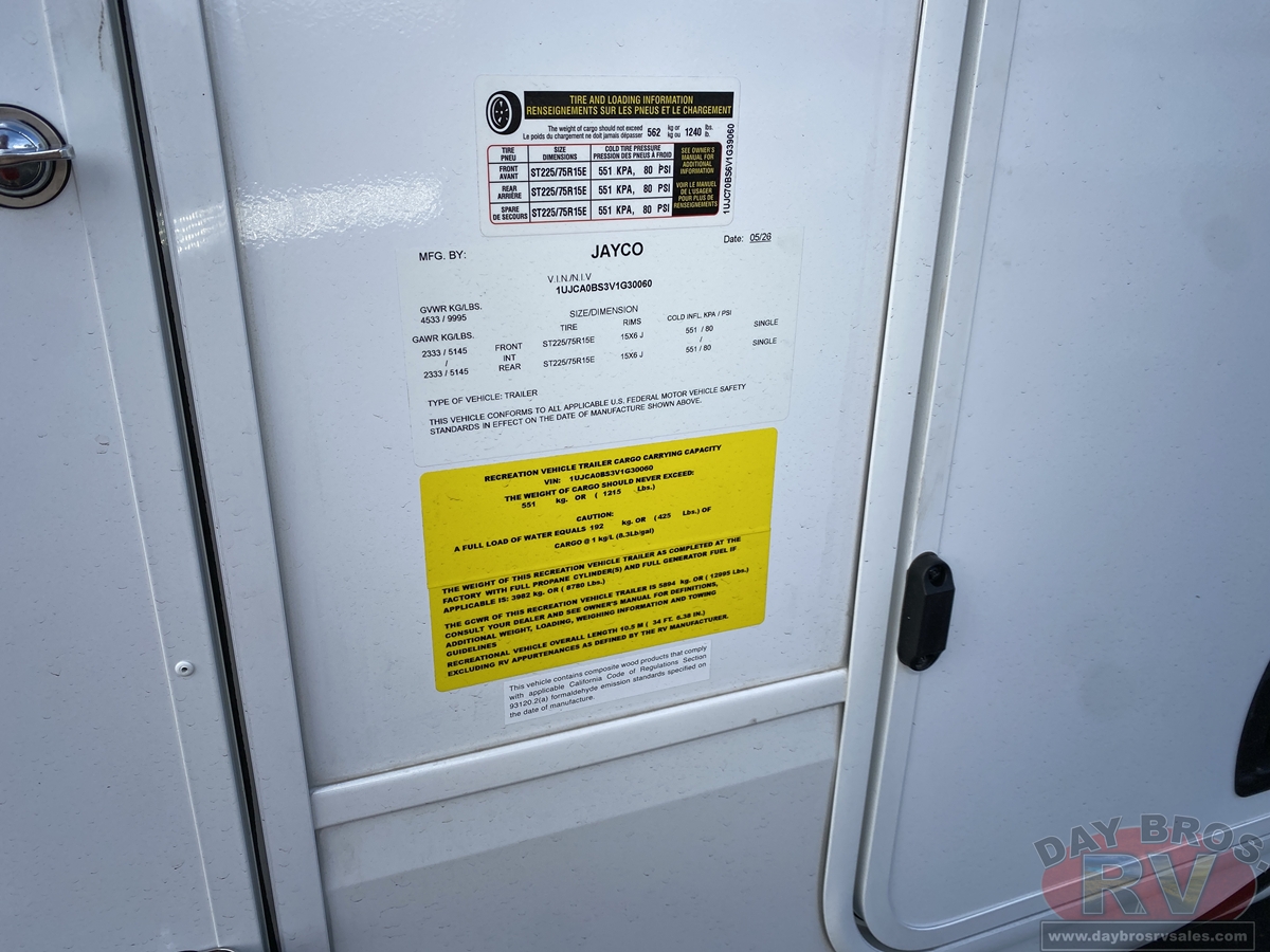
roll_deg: +0.4
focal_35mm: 26
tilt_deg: -22.1
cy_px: 476
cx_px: 635
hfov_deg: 67.3
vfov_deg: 53.1
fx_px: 954
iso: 32
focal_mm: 4.25
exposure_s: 1/1565
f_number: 1.8
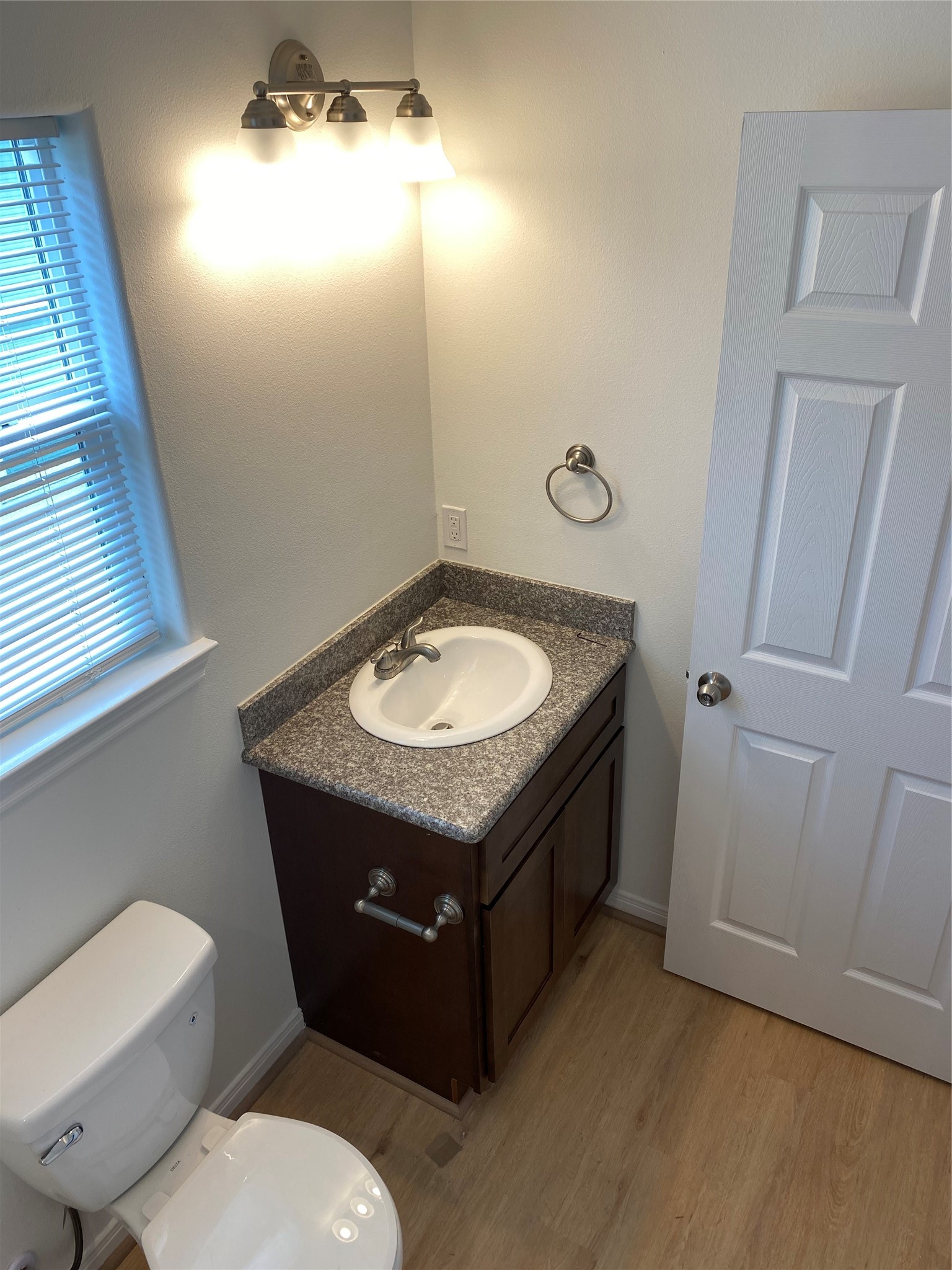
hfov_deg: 53.1
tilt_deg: -29.0
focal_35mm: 26
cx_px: 476
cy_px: 635
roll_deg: +1.1
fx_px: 953
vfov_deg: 67.3
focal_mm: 4.25
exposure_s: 1/120
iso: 32
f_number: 1.8
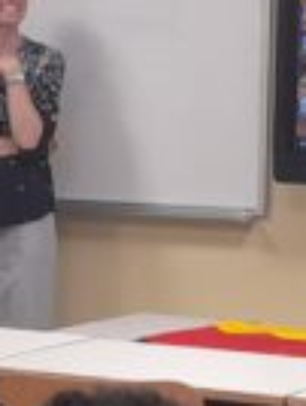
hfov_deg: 7.8
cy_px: 291
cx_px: 48
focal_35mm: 191
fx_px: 2244
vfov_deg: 10.3
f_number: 2
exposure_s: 1/50
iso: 125
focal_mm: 4.6
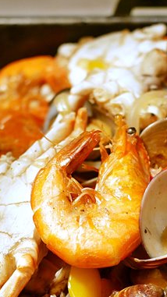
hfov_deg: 8.4
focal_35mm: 143
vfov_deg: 14.9
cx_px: 184
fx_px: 1127
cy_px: 251
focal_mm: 25
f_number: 2
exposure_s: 1/500
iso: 200
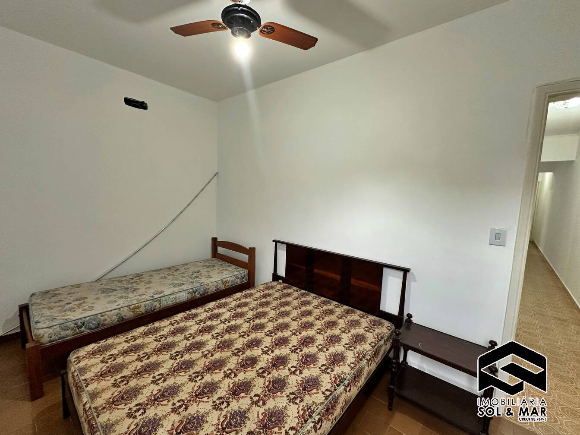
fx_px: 251
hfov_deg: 98.2
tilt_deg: -5.3
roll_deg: -2.2
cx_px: 284
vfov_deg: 81.7
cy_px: 215
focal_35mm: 15
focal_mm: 2.22
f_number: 2.2
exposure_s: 1/60
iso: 250
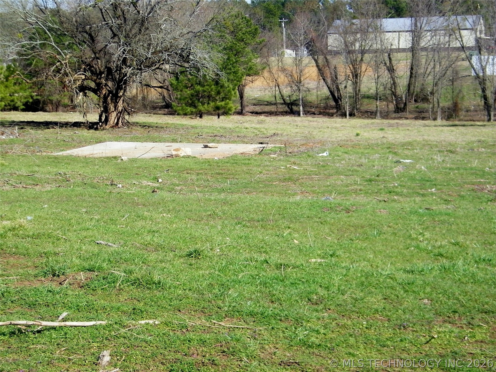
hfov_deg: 28.6
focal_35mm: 68
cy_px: 186
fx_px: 974
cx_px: 248
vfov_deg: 21.6
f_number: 8.6
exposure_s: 1/200
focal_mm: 12.2
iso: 80
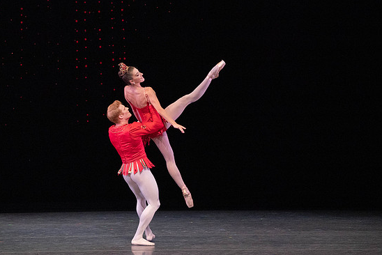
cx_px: 182
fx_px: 3673
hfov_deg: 6.0
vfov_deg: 4.0
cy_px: 131
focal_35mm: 346
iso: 16000
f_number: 13
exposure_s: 1/400
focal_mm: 327
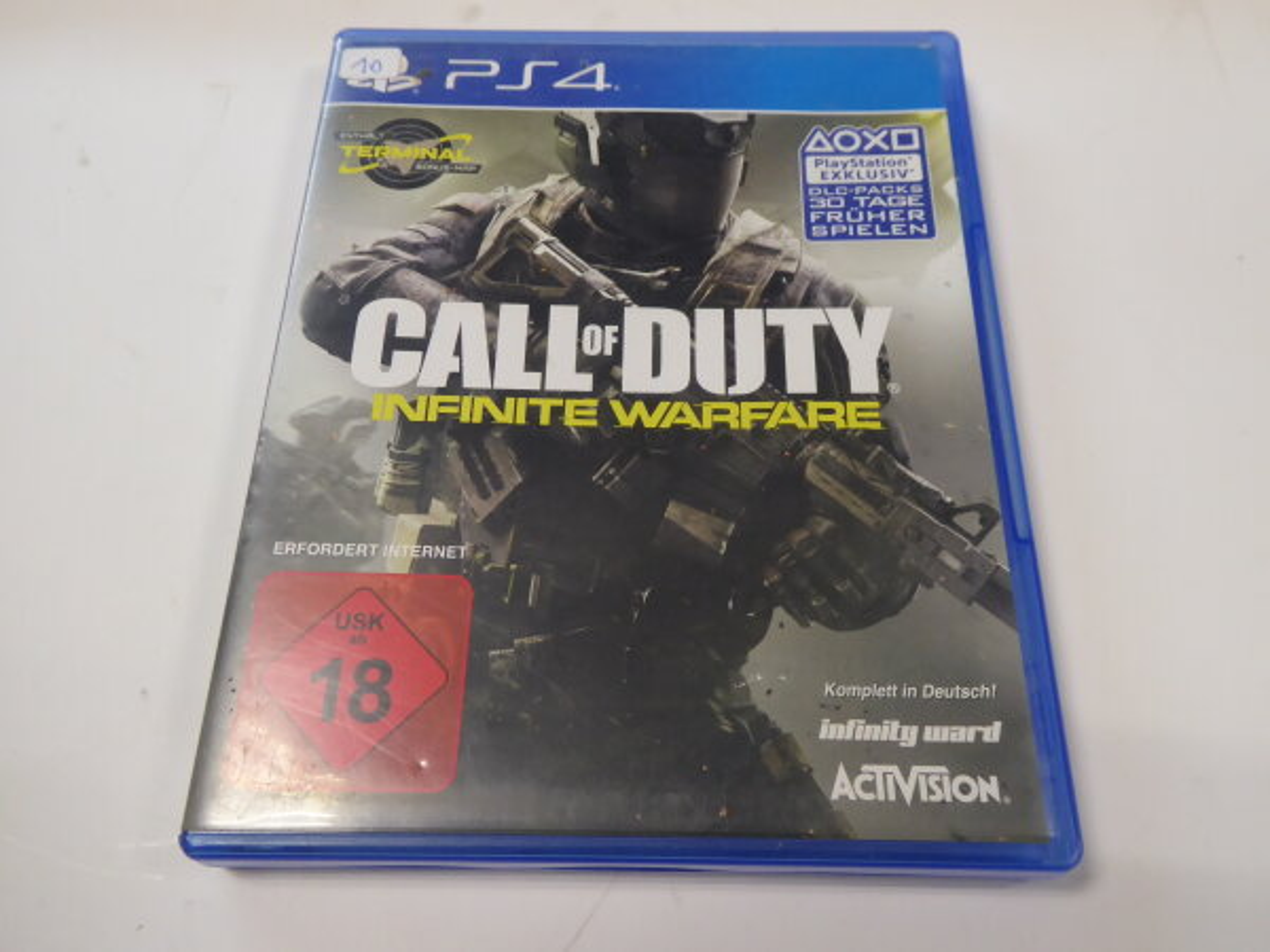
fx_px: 1064
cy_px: 476
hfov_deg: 61.7
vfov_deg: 48.2
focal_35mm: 29
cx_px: 635
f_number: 3.5
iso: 400
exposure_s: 1/60
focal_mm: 5
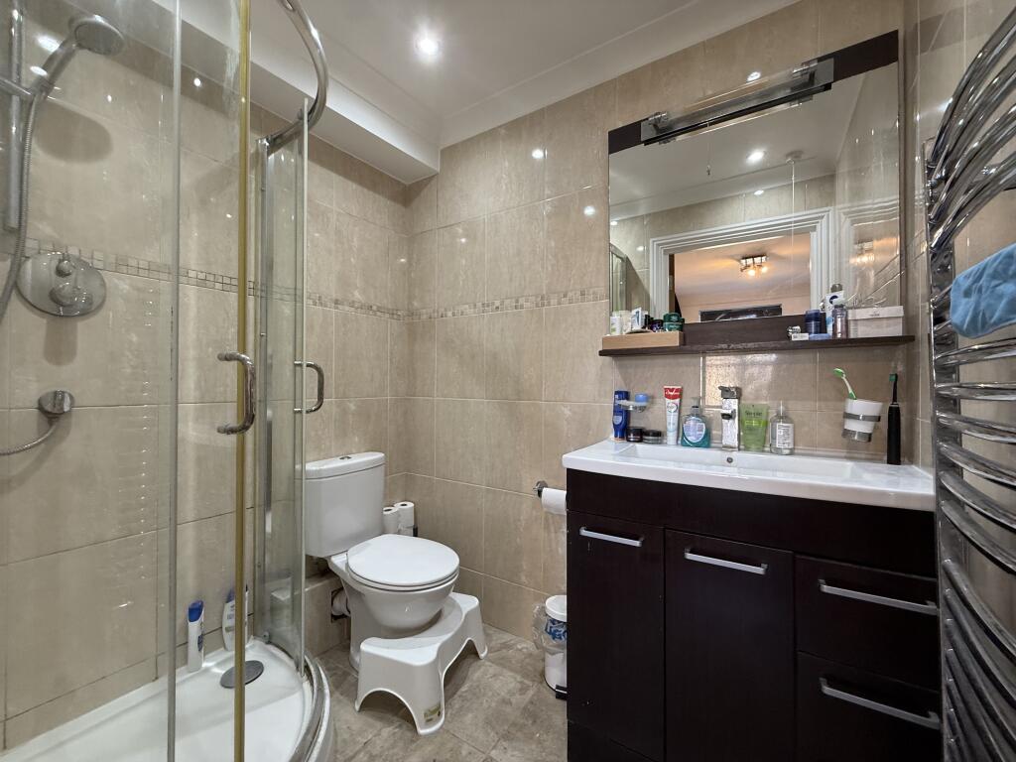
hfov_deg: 102.1
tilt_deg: +1.2
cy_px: 381
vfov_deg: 85.7
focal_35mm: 14
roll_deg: +0.2
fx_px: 411
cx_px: 508
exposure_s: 1/100
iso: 200
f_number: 2.2
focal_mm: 2.22
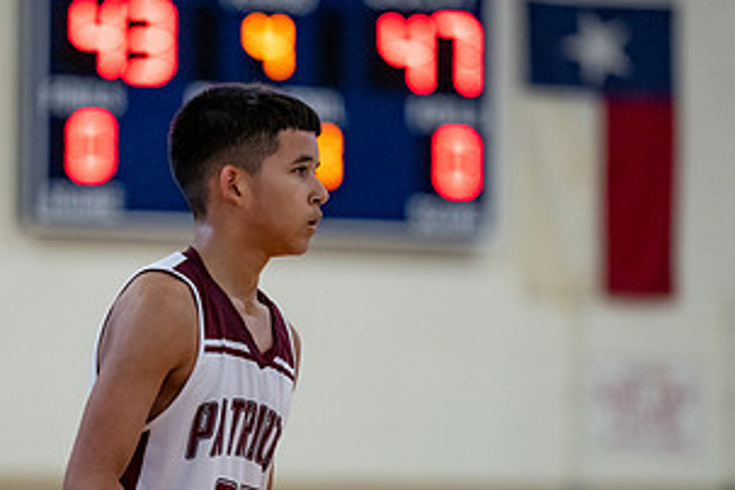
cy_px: 355
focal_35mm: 345
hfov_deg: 6.0
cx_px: 252
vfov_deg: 4.0
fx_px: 7043
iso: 5000
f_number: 2.8
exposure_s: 1/1000
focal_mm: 180
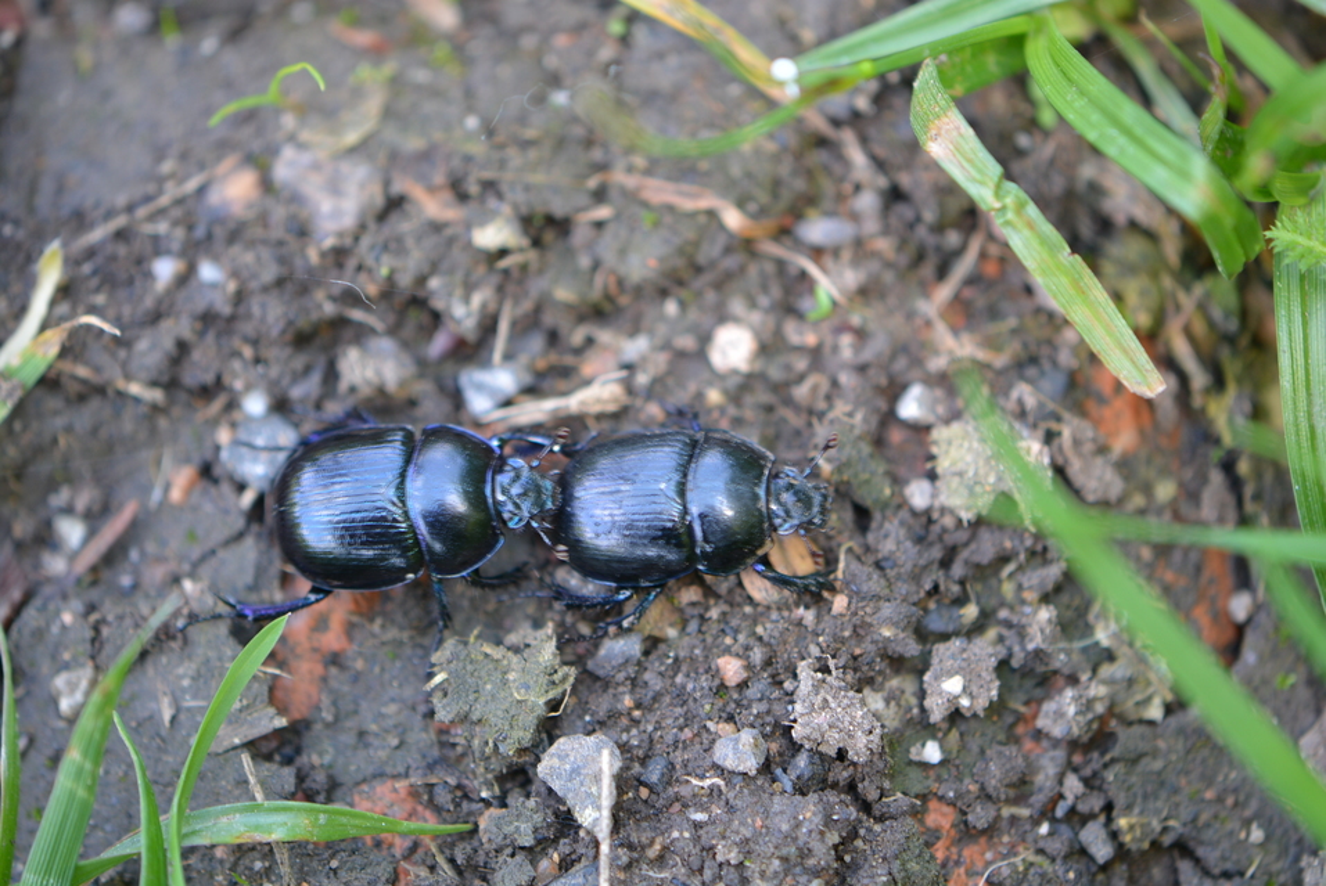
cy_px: 443
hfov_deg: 16.1
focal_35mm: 128
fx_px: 4700
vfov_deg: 10.8
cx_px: 663
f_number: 3.8
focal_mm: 85
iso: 125
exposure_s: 1/50
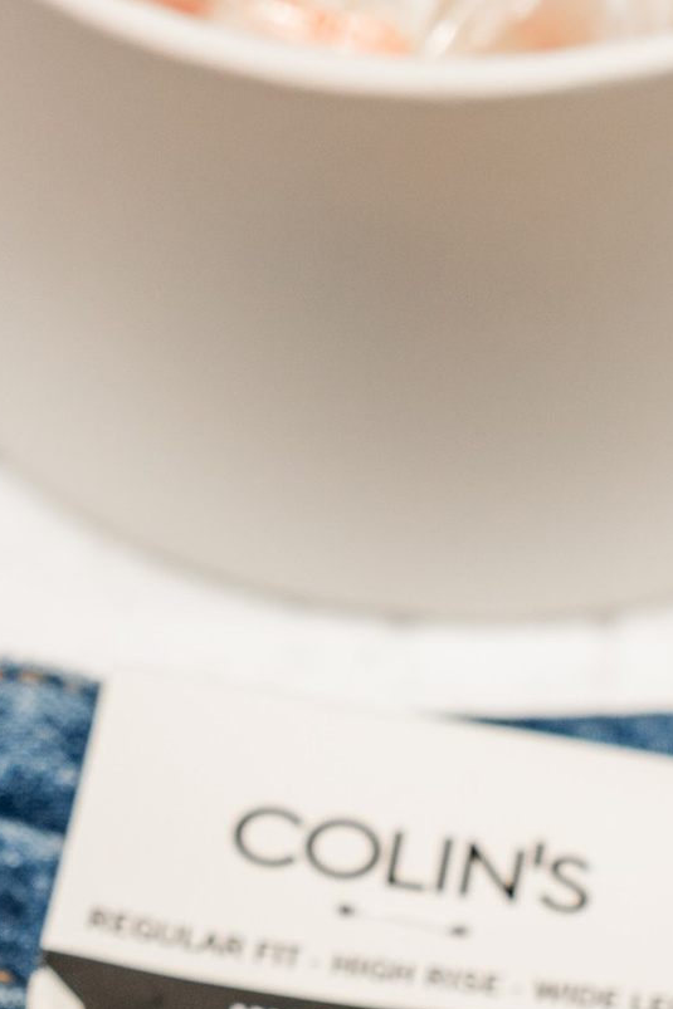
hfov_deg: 5.6
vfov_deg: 8.1
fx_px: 6845
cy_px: 1950
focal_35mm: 244
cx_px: 566
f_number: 5
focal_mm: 51
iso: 500
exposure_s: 1/200
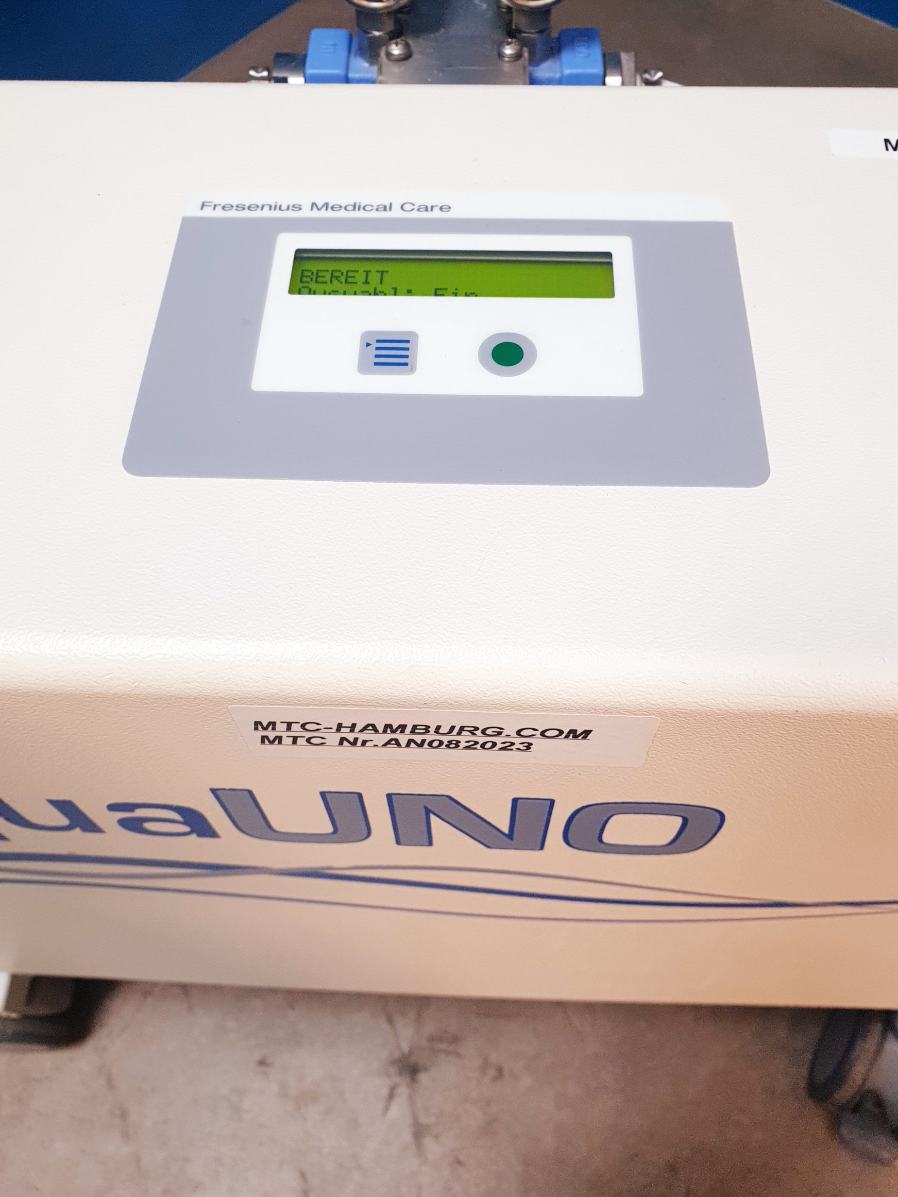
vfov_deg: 65.3
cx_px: 447
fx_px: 934
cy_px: 620
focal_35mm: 27
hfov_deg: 51.4
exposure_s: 1/50
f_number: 2.4
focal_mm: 4.3
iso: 160
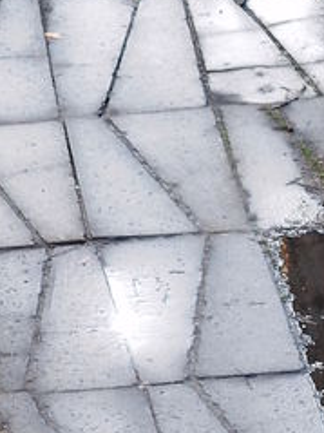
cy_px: 65
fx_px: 9153
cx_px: 291
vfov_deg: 2.7
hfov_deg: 2.0
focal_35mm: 733
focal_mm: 135
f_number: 3.5
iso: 250
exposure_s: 1/80
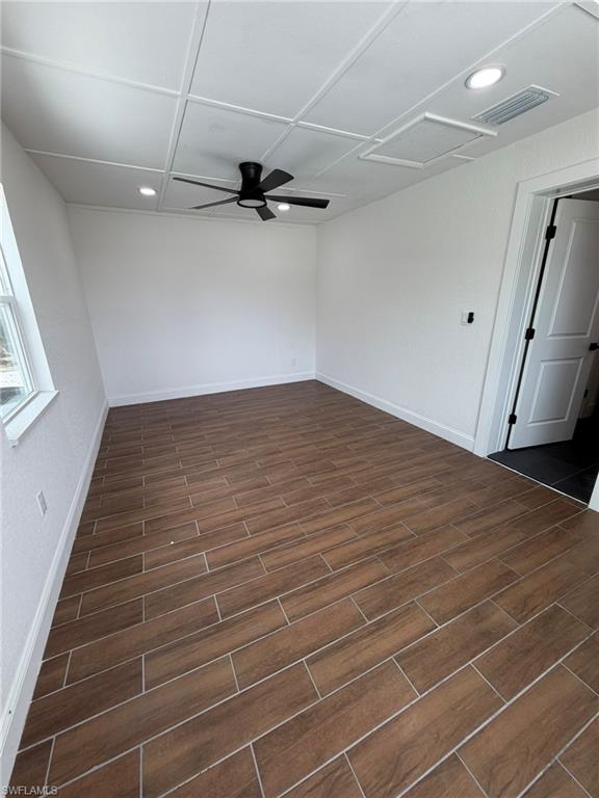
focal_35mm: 14
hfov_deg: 85.7
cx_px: 300
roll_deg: -0.4
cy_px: 399
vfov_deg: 102.1
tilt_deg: -17.1
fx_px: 323
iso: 64
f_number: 2.2
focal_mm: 2.22
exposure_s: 1/121
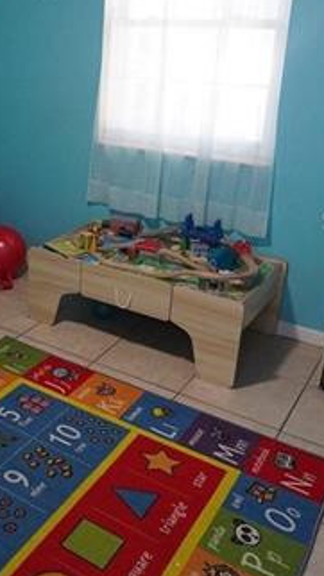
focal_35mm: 41
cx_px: -28
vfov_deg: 48.7
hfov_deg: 26.6
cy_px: 220
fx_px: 630
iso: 1600
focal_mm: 11
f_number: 2
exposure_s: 1/160
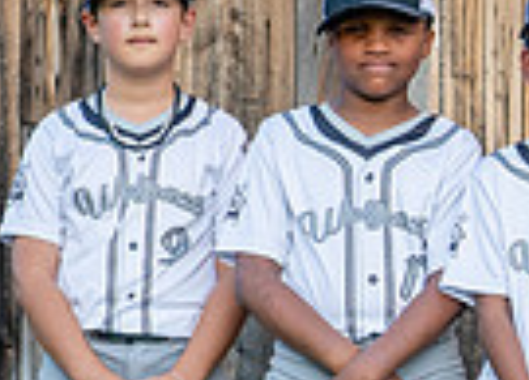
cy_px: 365
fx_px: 4742
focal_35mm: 315
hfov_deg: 6.2
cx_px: 965
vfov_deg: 4.6
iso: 200
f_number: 3.5
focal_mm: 50
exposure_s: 1/320
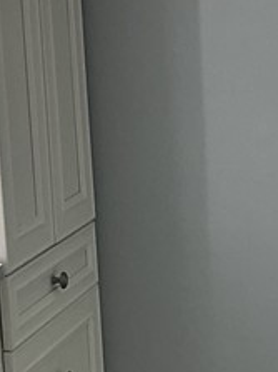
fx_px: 1426
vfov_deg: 14.8
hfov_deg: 10.4
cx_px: 519
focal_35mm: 133
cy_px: 277
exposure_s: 1/60
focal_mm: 3
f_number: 1.8
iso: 50
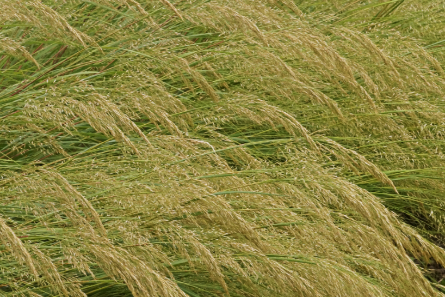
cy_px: 208
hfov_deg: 9.4
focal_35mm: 220
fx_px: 2719
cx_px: 190
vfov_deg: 6.2
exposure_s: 1/160
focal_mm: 100
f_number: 13
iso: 1600
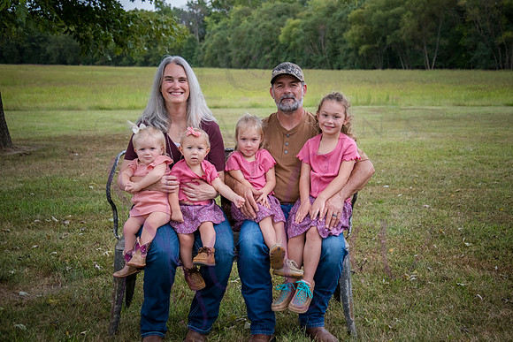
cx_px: 256
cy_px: 171
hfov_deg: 41.1
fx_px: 684
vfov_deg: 28.1
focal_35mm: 48
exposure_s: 1/640
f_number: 4.2
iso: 400
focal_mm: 46
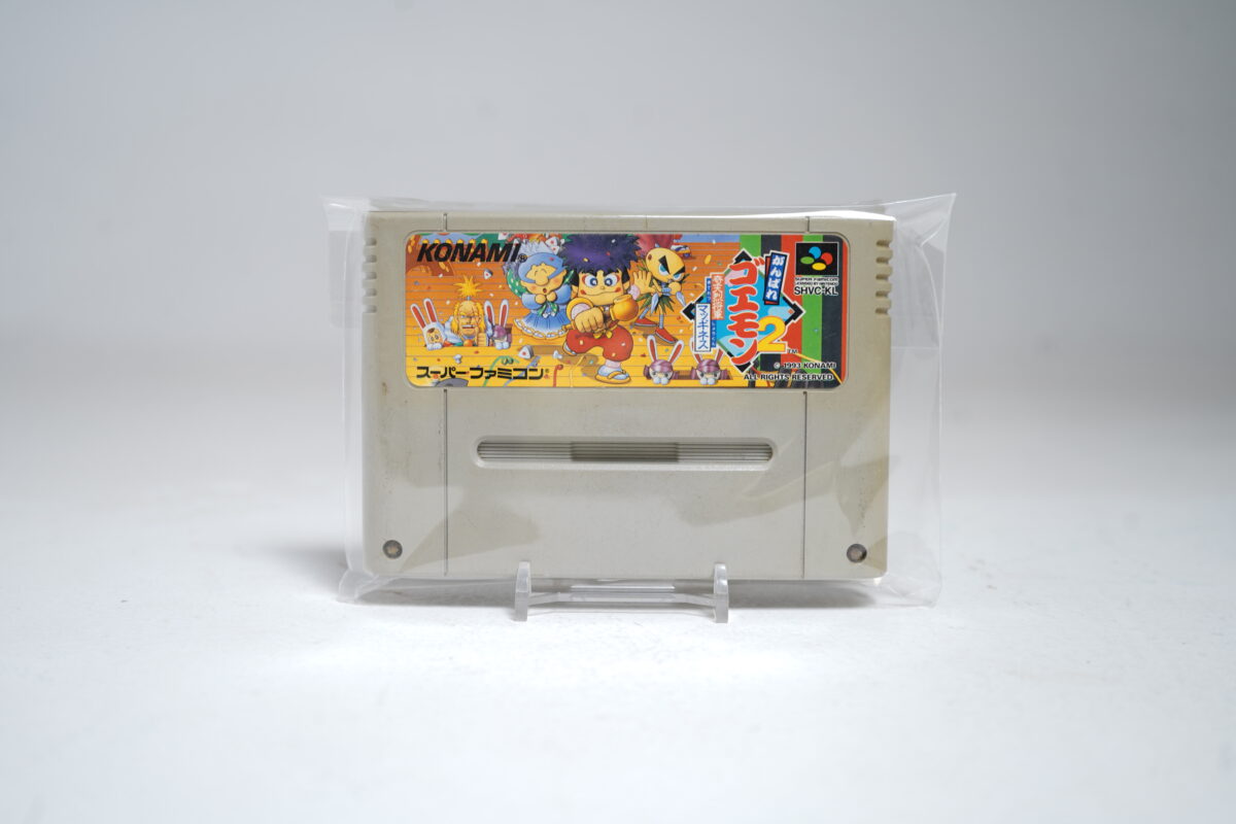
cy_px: 412
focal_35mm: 41
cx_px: 618
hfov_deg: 47.4
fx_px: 1408
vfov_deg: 32.6
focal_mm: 41
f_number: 5
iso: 64
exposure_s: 1/4
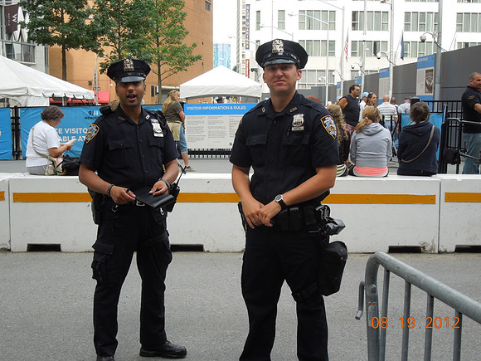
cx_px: 240
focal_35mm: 48
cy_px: 180
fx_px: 667
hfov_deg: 39.7
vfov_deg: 30.3
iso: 100
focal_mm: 8.7
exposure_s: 1/160
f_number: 4
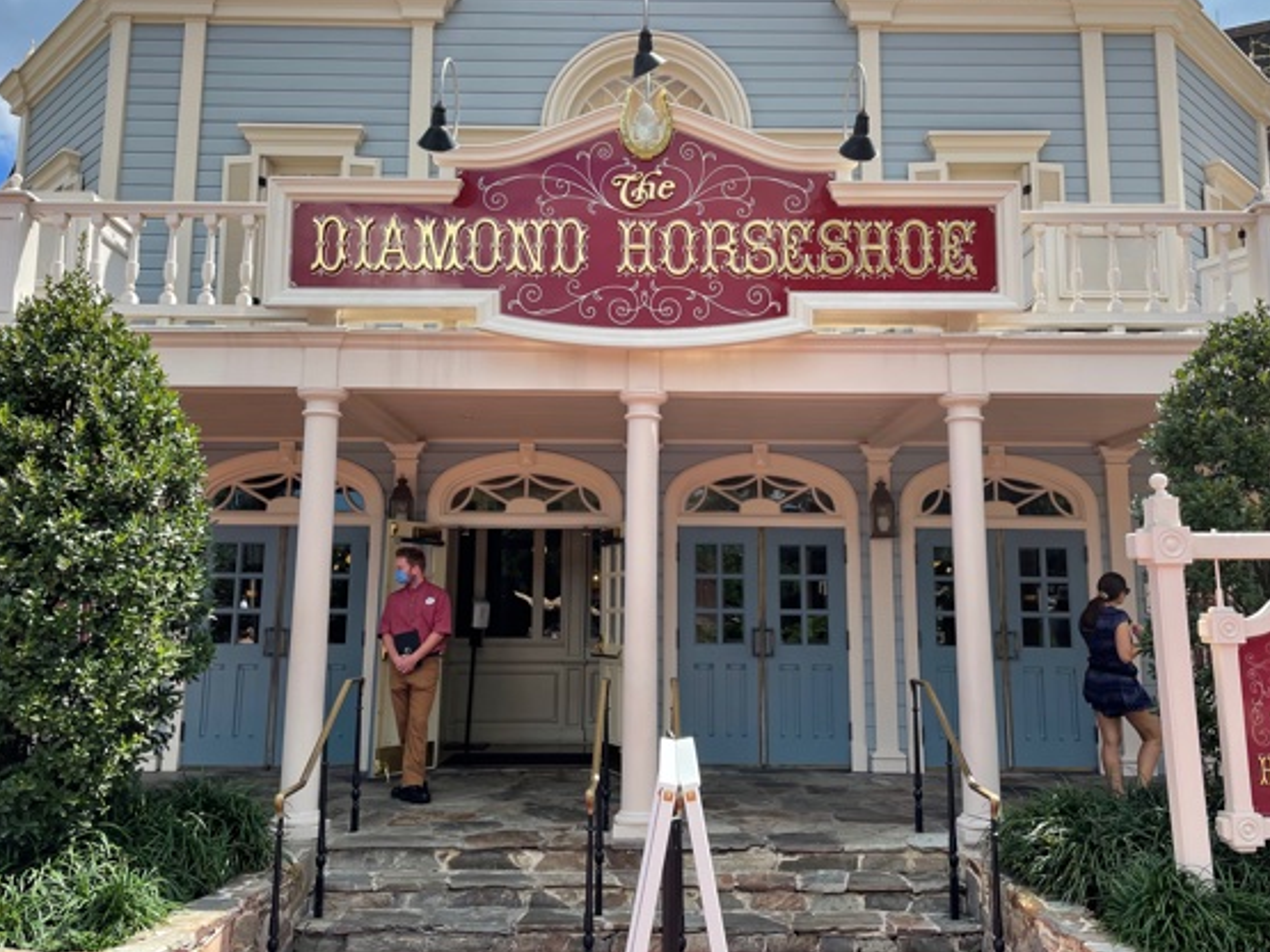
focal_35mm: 30
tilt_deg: +8.5
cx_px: 648
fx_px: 1100
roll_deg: -0.1
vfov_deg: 46.8
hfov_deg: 60.0
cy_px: 460
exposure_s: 1/1618
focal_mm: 4.2
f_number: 1.6
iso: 32
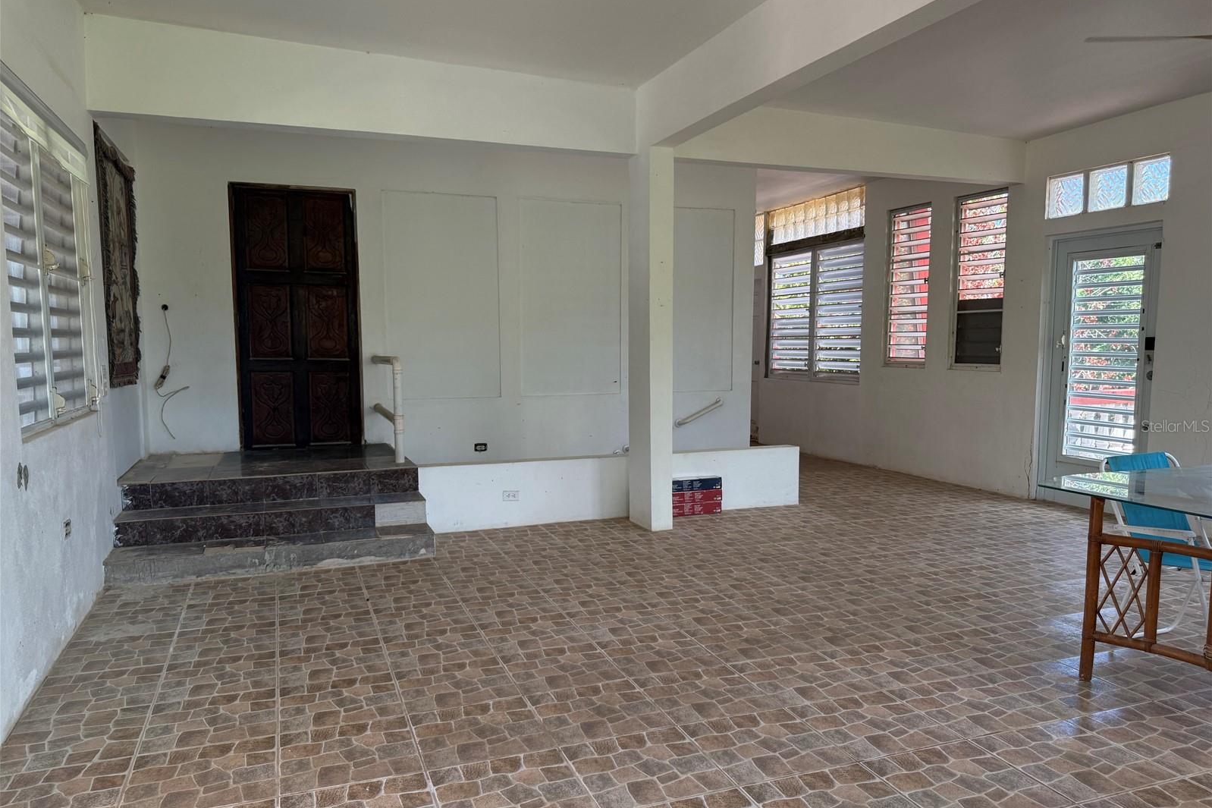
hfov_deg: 71.5
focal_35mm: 25
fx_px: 842
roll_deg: +0.4
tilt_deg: -6.3
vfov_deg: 51.3
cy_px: 426
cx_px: 606
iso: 100
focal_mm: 6.76
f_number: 1.78
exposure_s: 1/224
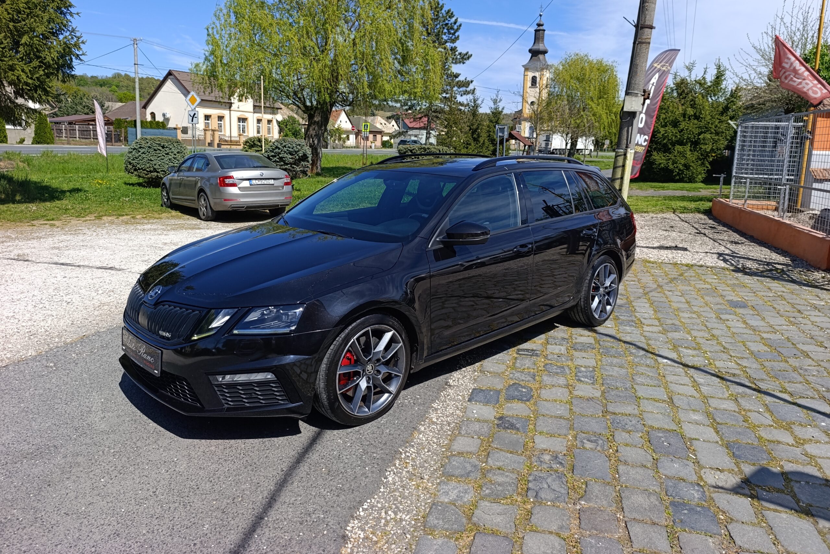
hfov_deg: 73.7
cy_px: 243
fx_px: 553
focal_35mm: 24
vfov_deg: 53.0
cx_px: 415
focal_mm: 6.14
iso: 50
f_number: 1.6
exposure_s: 1/843
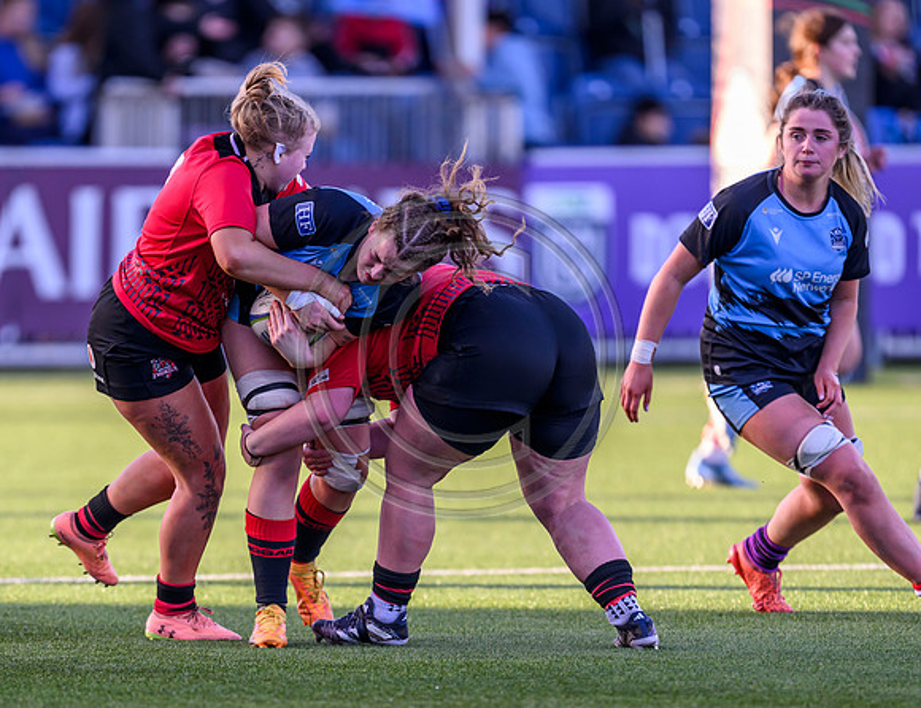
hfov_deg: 3.2
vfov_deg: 2.5
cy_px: 496
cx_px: 395
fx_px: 16534
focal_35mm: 616
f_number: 2.8
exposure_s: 1/1250
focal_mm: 400
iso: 800
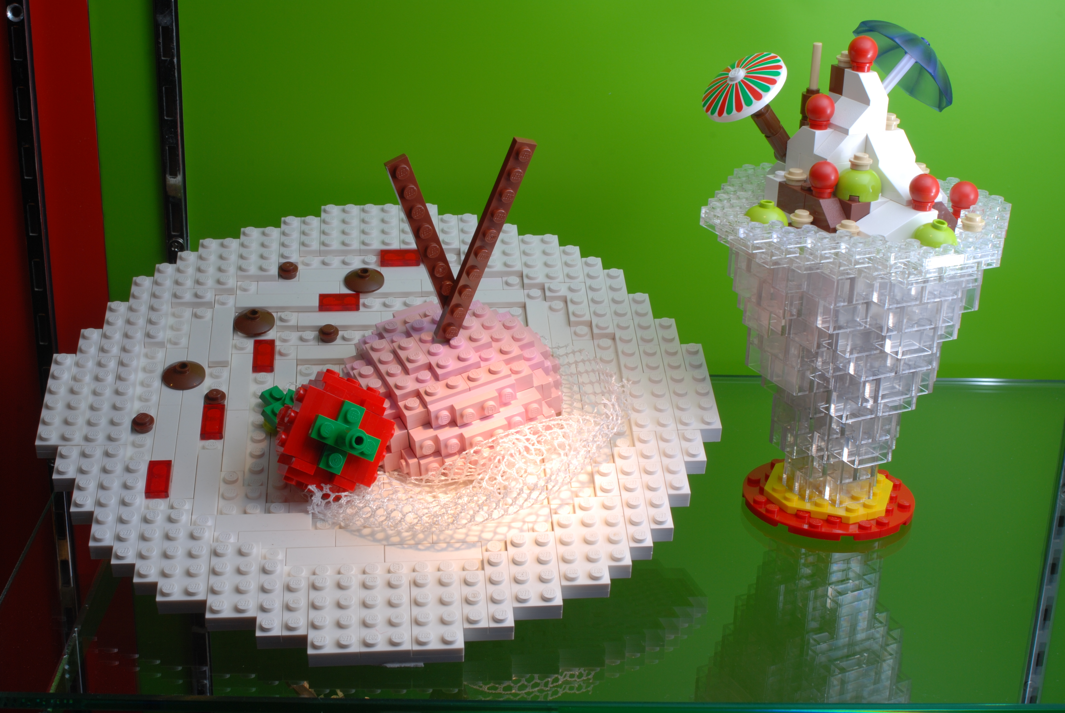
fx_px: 1555
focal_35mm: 52
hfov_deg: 37.8
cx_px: 532
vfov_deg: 25.8
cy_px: 356
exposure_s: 1/60
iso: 100
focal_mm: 35
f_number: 16
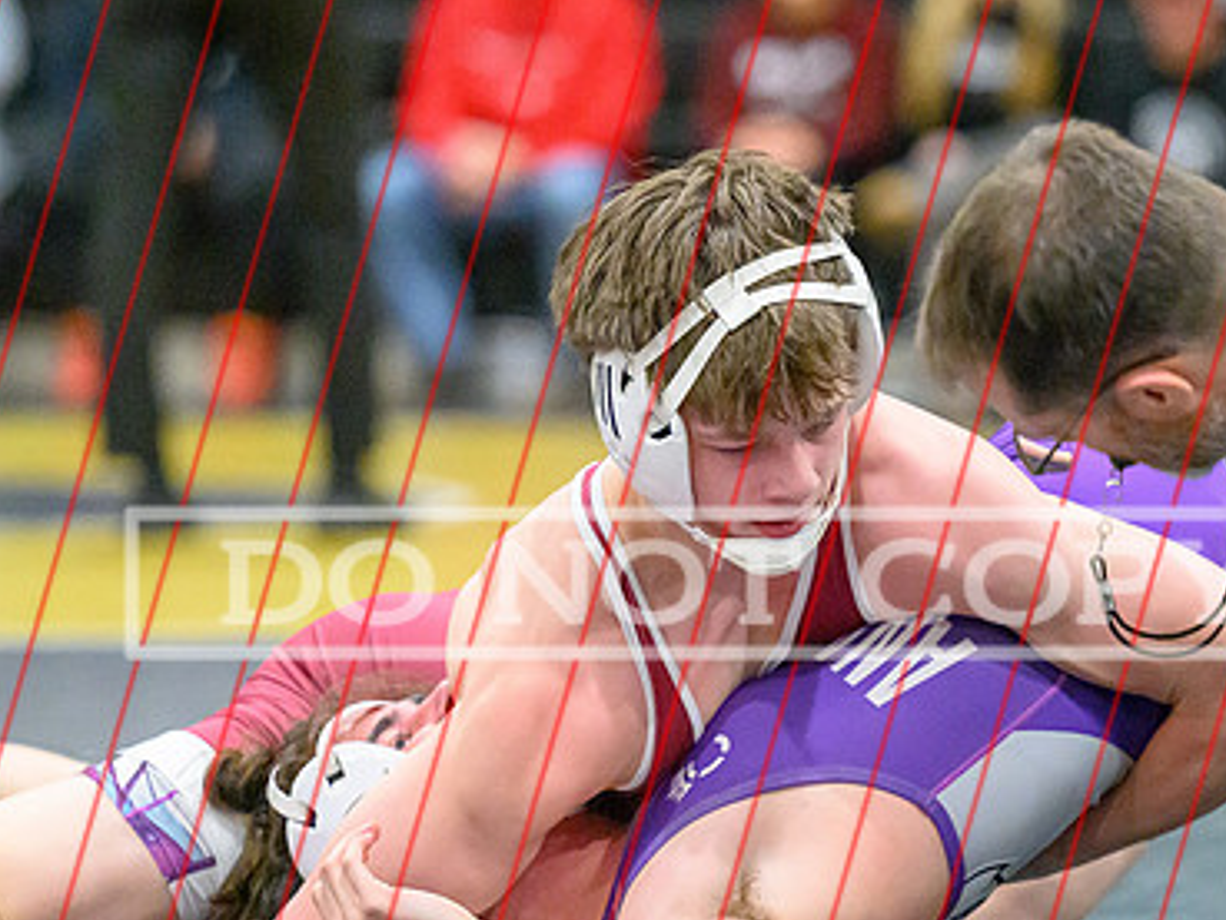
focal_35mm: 297
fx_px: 10522
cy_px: 666
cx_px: 608
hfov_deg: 6.7
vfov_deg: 5.0
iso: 16000
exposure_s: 1/800
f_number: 2.8
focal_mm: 150
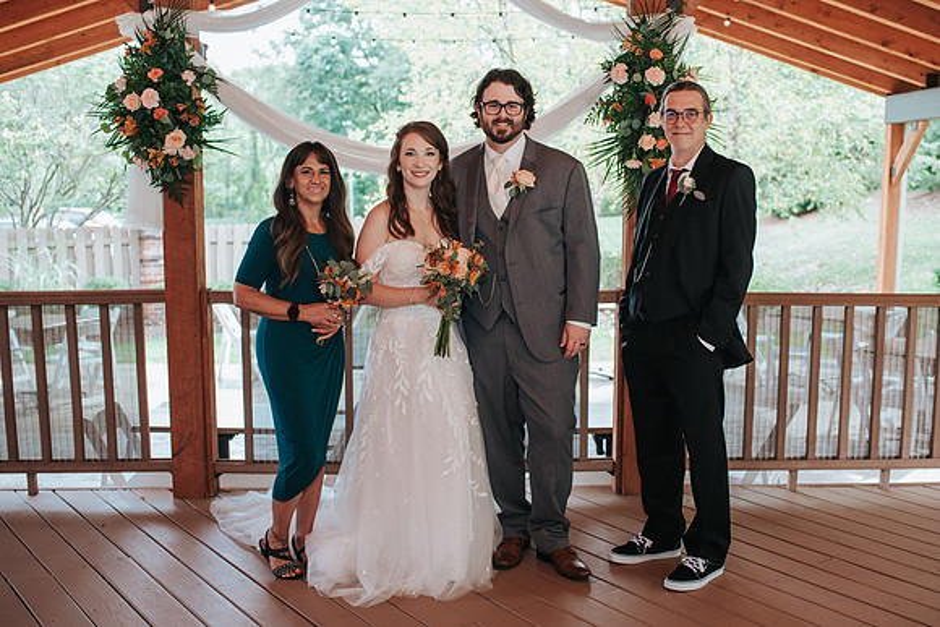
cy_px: 313
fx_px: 1005
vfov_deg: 34.7
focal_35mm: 38
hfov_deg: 50.1
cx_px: 496
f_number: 3.2
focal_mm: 35
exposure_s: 1/200
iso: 280
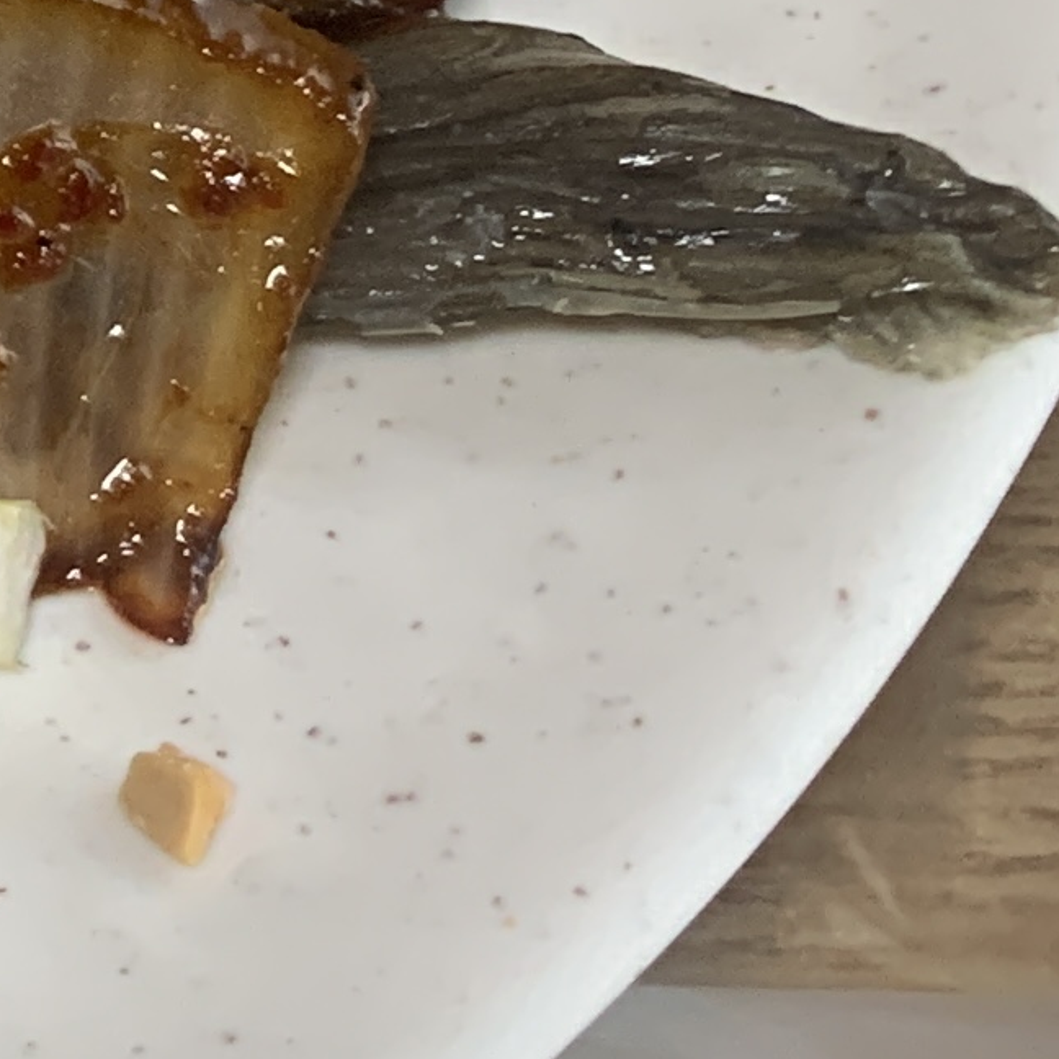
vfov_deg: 11.5
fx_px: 4949
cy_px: -742
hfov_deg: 9.8
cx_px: -1973
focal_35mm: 143
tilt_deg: -58.1
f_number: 1.8
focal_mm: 4.25
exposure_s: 1/60
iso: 100
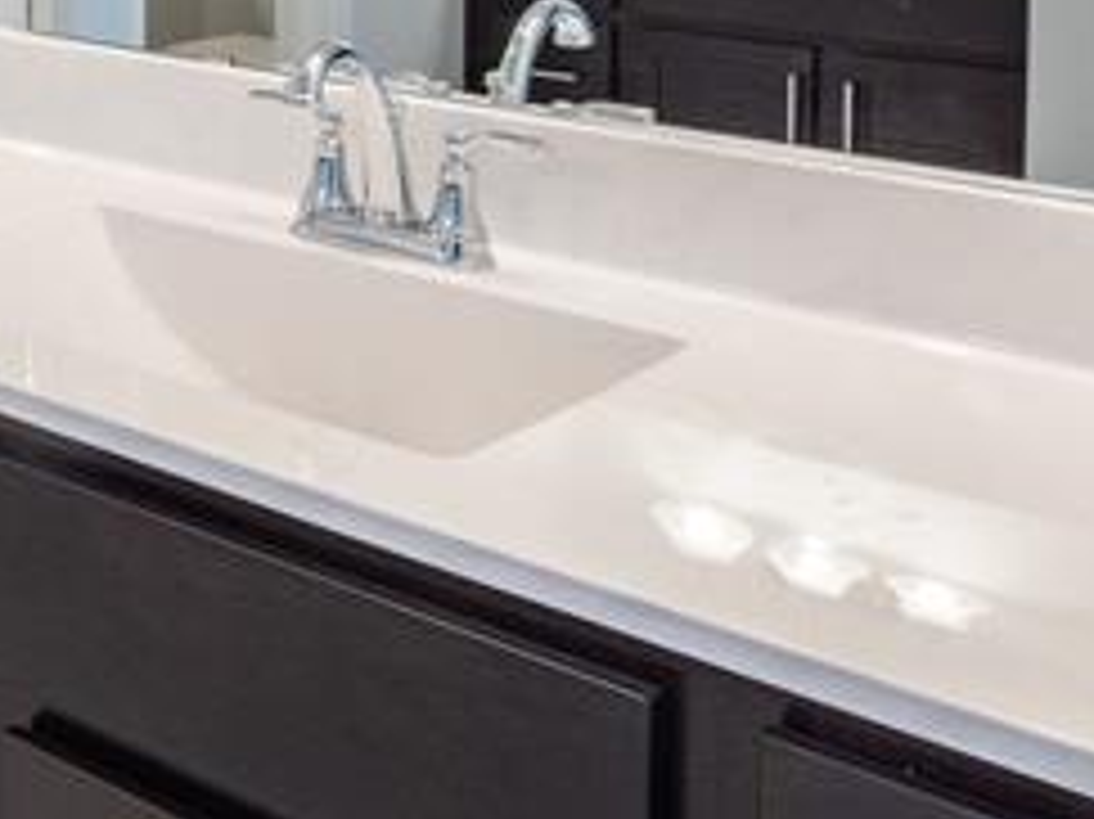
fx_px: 1864
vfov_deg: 22.2
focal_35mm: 59
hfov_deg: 26.6
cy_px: -256
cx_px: -401
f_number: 8
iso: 200
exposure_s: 1/6
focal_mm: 7
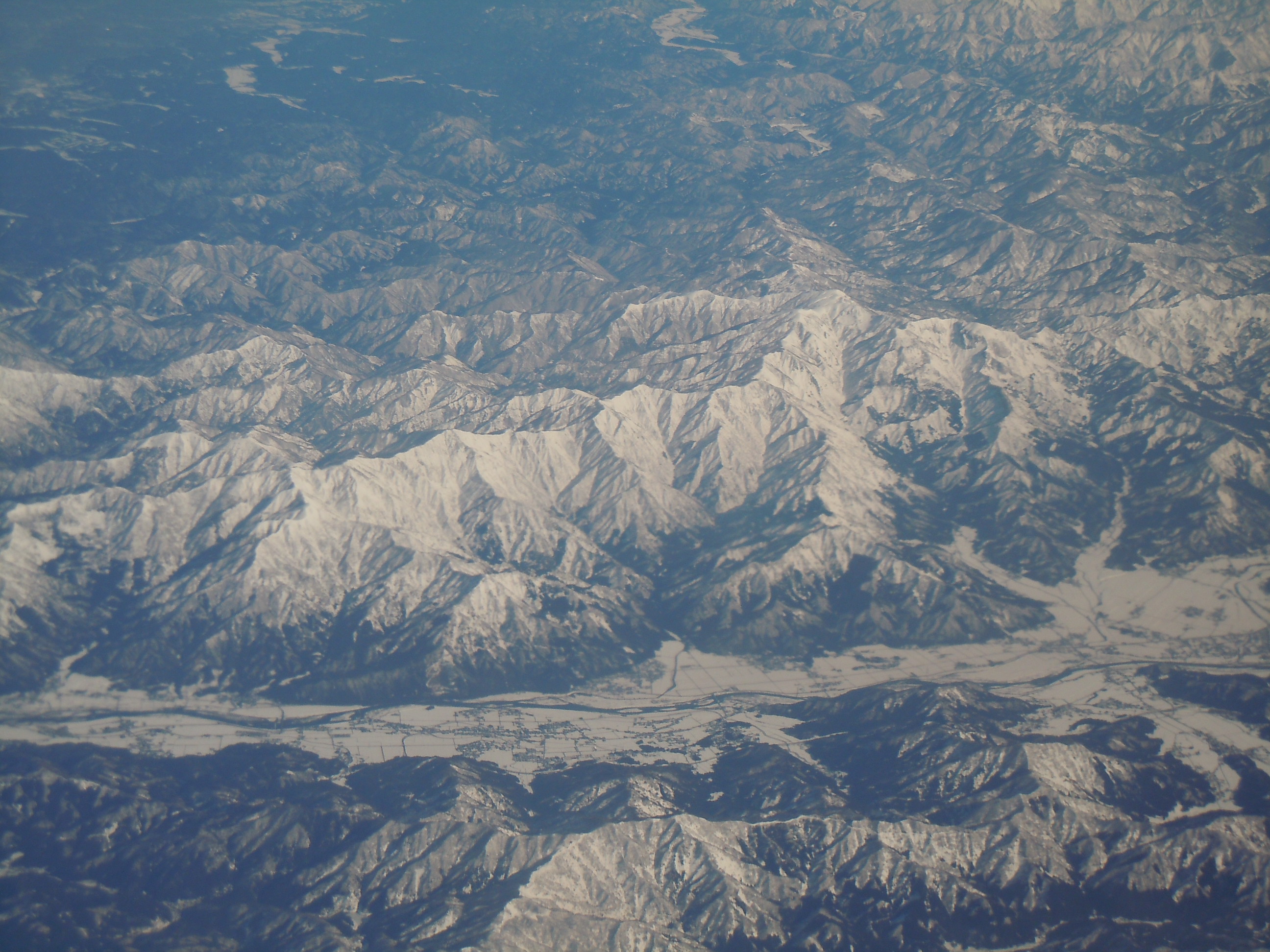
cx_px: 635
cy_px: 476
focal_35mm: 77
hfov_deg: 25.3
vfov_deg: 19.1
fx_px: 2825
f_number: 8.6
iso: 100
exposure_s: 1/320
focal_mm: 13.9
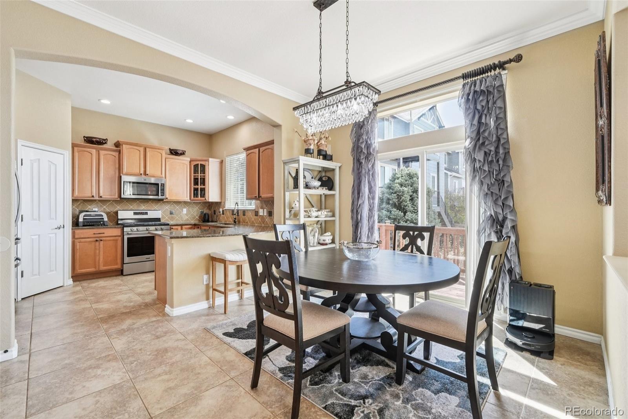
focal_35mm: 15
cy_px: 210
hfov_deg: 100.4
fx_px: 262
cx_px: 314
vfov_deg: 77.3
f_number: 8
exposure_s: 1/25
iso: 800
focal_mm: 10
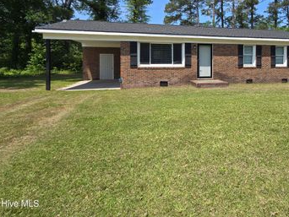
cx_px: 183
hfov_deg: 82.8
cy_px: 60
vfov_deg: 65.4
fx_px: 159
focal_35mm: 19
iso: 50
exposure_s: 1/1910
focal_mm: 2.2
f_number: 2.2
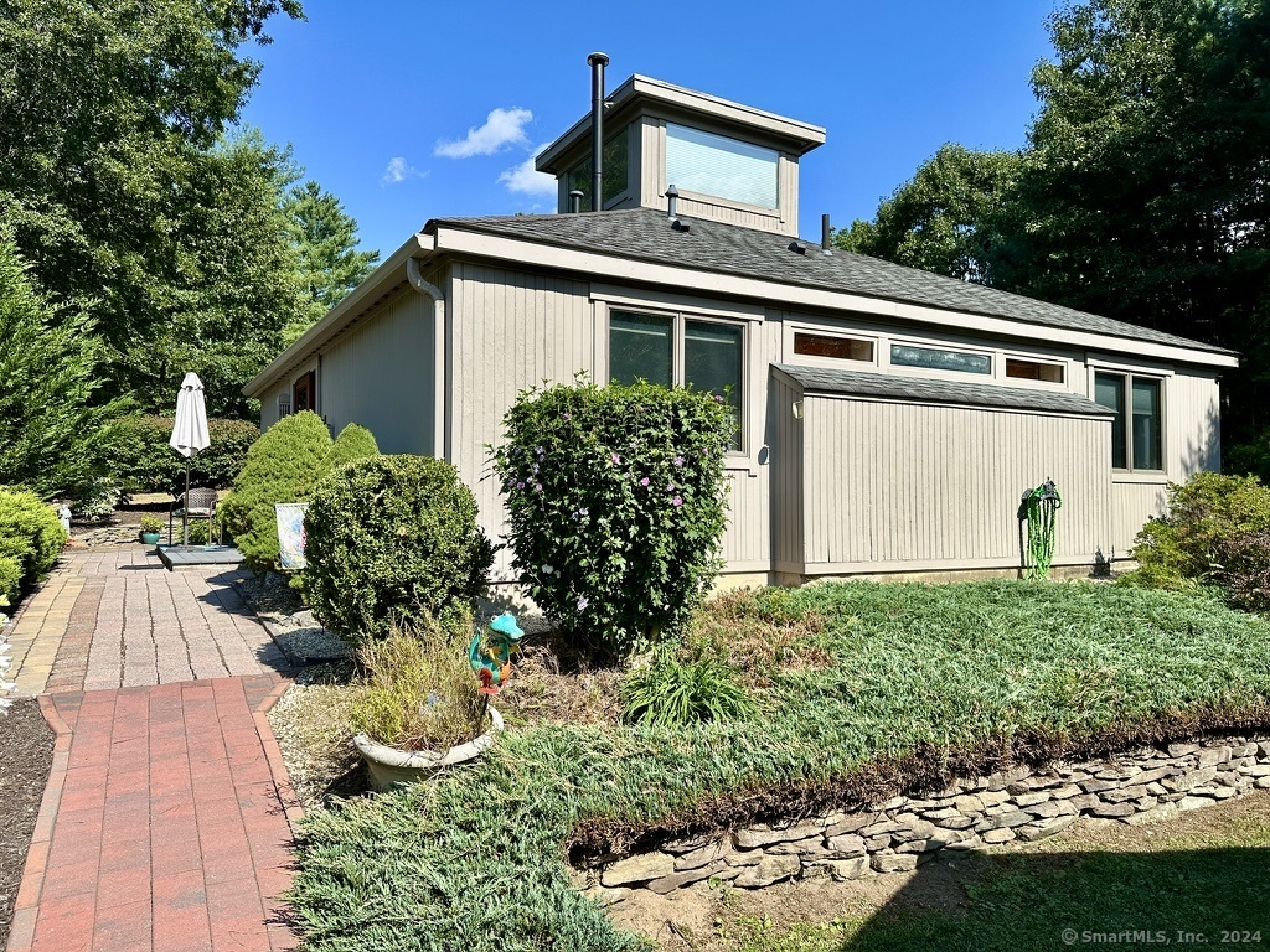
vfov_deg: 56.8
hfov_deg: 71.6
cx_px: 635
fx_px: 881
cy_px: 476
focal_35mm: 24
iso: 80
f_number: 1.78
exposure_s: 1/3717
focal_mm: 6.86
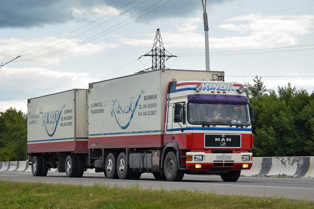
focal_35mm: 73
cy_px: 104
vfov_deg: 18.7
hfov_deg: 27.7
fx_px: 637
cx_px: 158
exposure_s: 1/1000
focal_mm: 48
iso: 400
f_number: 6.3
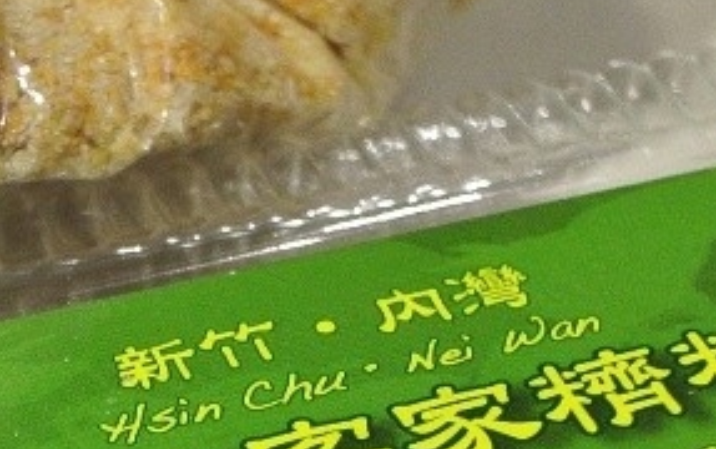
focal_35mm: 115
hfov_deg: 17.9
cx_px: 135
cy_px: 612
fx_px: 2246
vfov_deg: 11.1
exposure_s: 1/50
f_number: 2.8
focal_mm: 10
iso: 400
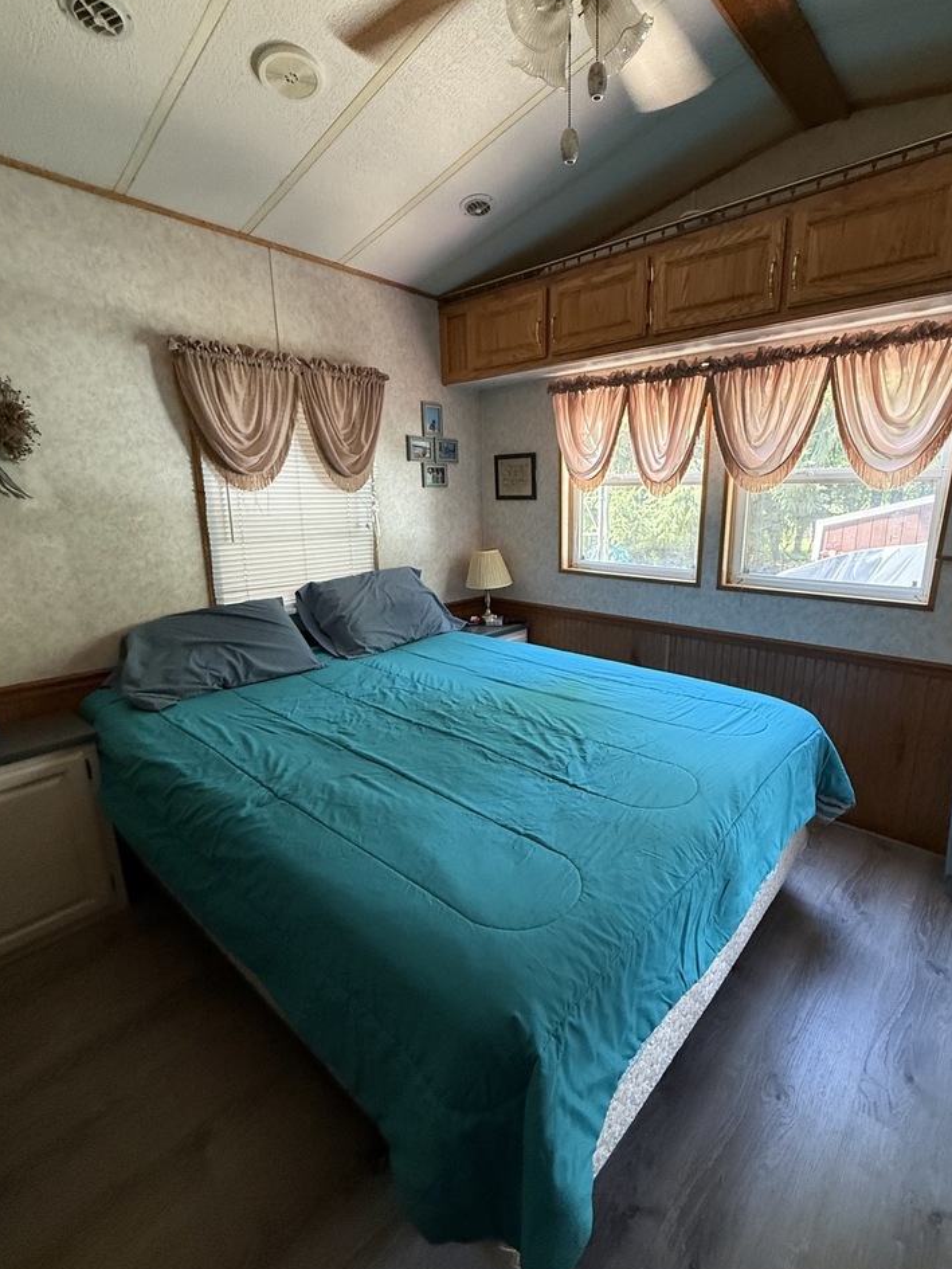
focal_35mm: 16
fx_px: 587
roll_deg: -0.4
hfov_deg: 77.8
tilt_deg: -13.2
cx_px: 532
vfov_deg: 94.5
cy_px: 639
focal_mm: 2.22
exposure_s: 1/63
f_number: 2.2
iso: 320
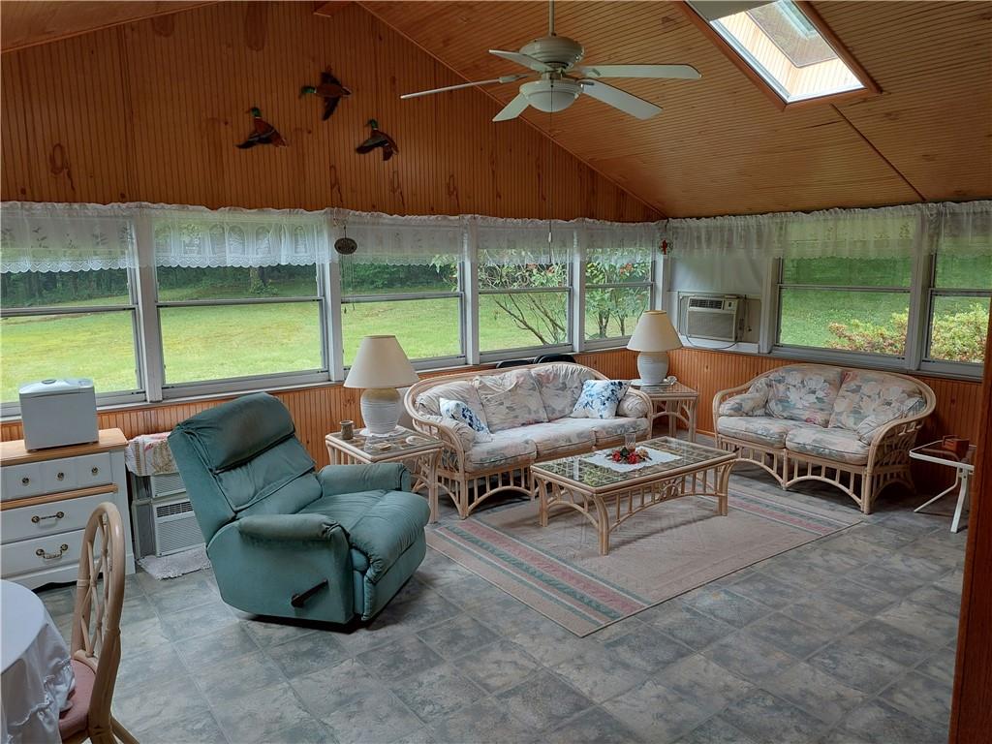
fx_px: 688
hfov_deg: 71.6
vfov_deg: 56.8
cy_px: 372
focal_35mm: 24
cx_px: 496
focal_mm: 5.23
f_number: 1.8
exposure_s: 1/120
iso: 64
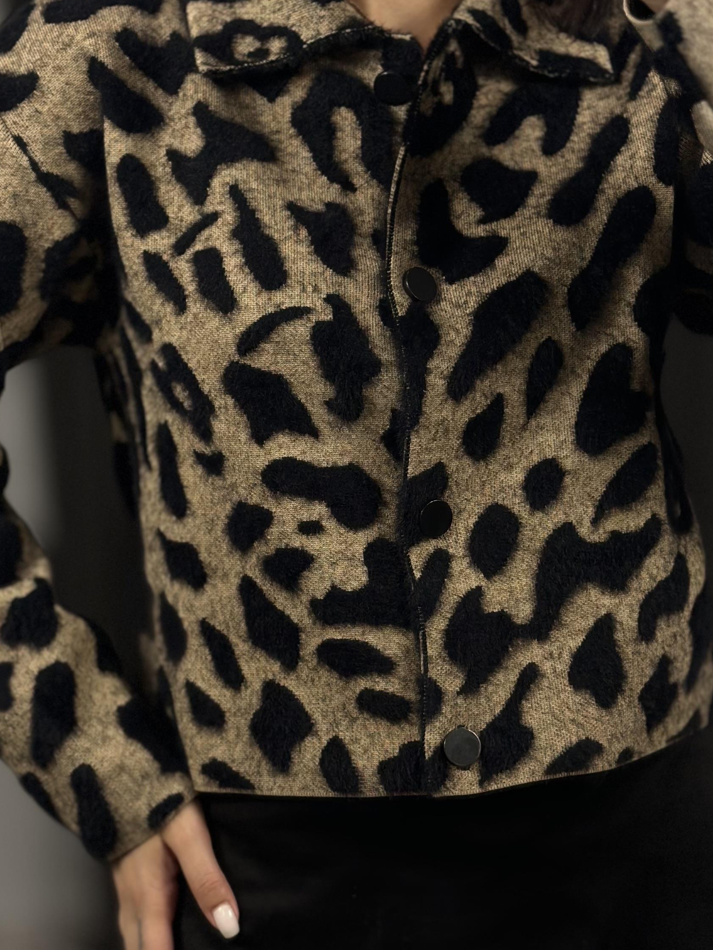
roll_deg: +3.5
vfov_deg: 22.8
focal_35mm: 86
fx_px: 2361
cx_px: 349
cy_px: 494
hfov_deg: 17.2
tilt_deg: -30.8
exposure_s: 1/100
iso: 100
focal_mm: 6.86
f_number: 1.78
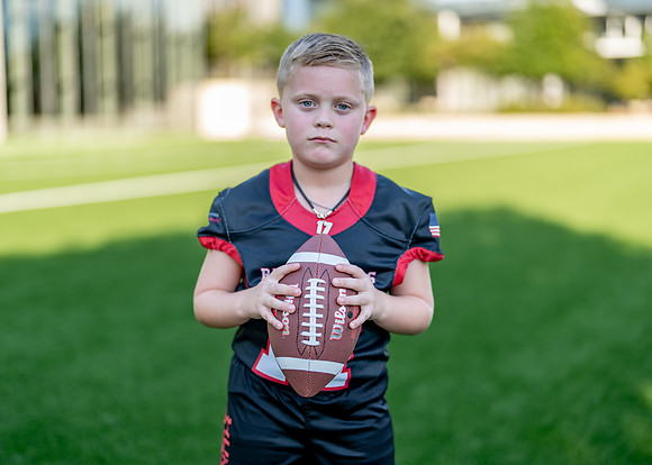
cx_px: 320
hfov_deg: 34.1
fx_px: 1062
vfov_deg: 24.7
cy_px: 234
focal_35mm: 57
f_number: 1.2
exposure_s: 1/1250
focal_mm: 50
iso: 100
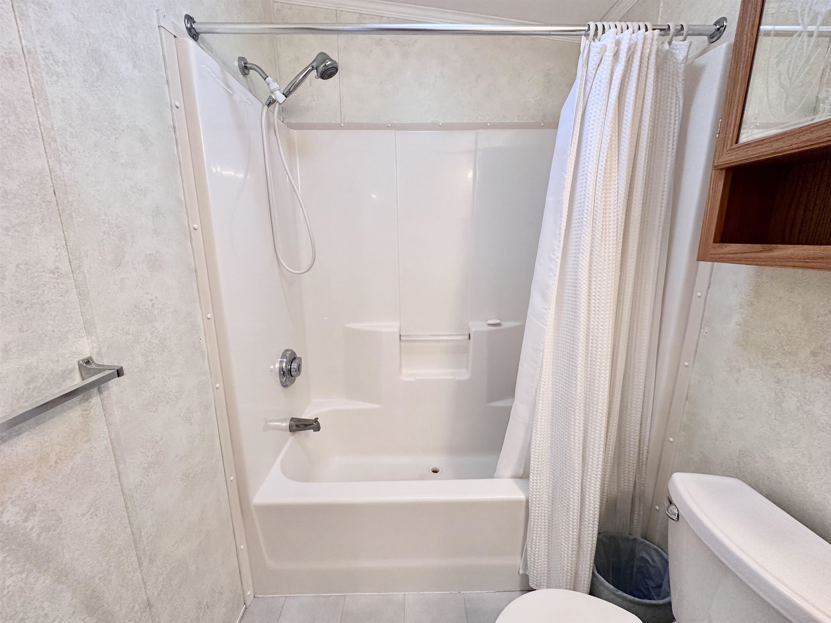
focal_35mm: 14
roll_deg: +0.0
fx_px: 336
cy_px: 312
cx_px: 416
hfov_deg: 102.1
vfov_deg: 85.7
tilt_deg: -12.7
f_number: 2.2
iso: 200
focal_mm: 2.22
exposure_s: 1/120
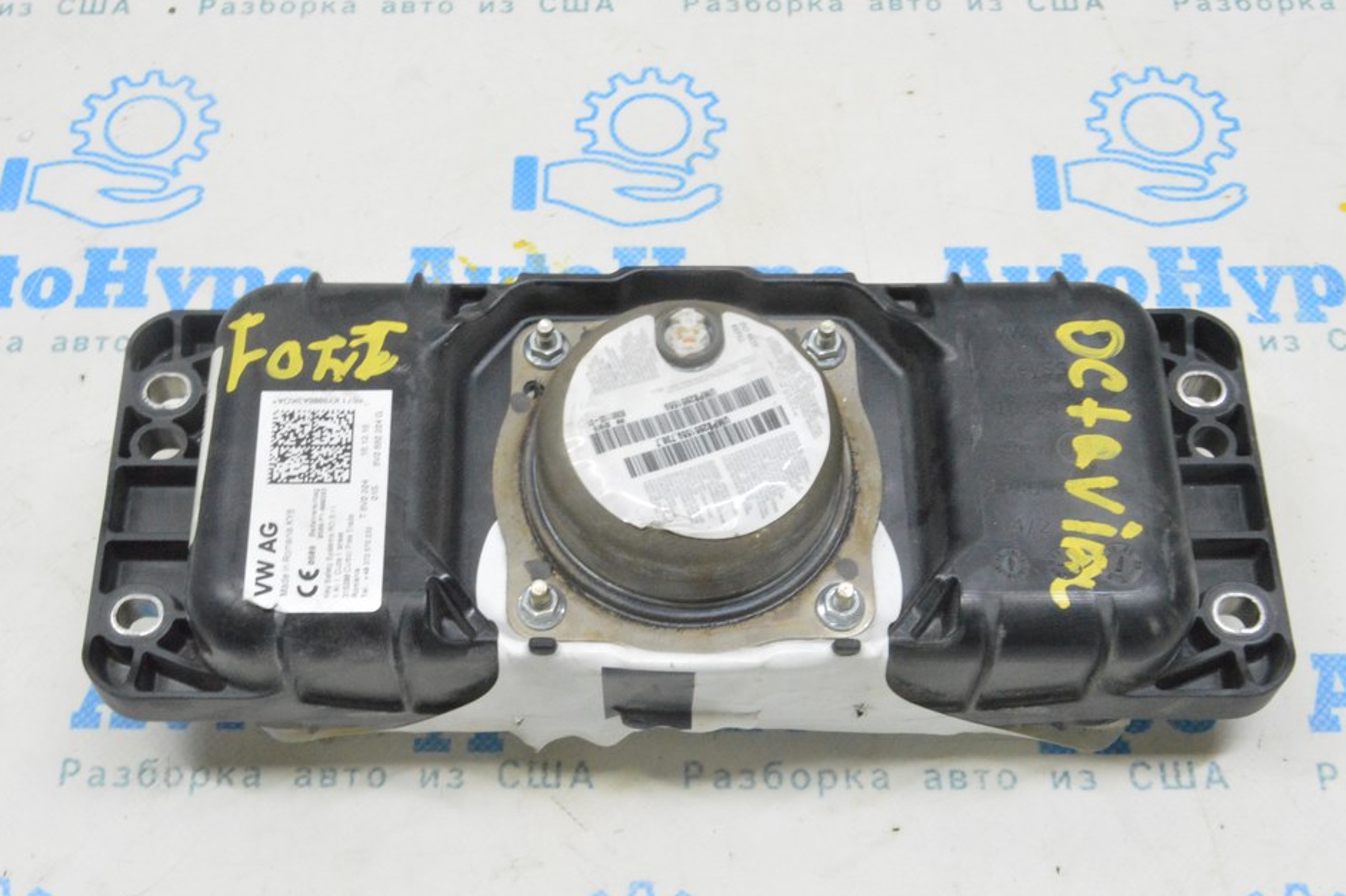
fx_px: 1889
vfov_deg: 26.7
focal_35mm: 51
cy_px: 431
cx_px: 630
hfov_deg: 39.2
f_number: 20
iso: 6400
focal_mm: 31
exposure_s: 1/15
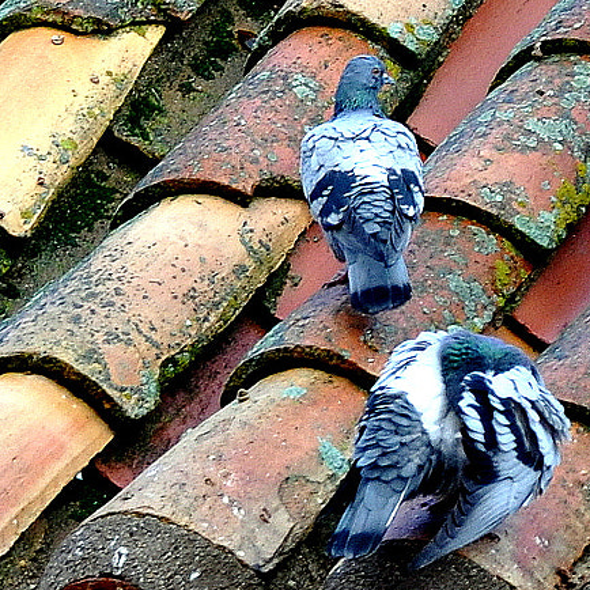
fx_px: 9518
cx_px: 170
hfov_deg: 3.6
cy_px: -303
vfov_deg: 3.5
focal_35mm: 494
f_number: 5.6
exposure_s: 1/125
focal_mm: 105
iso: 320
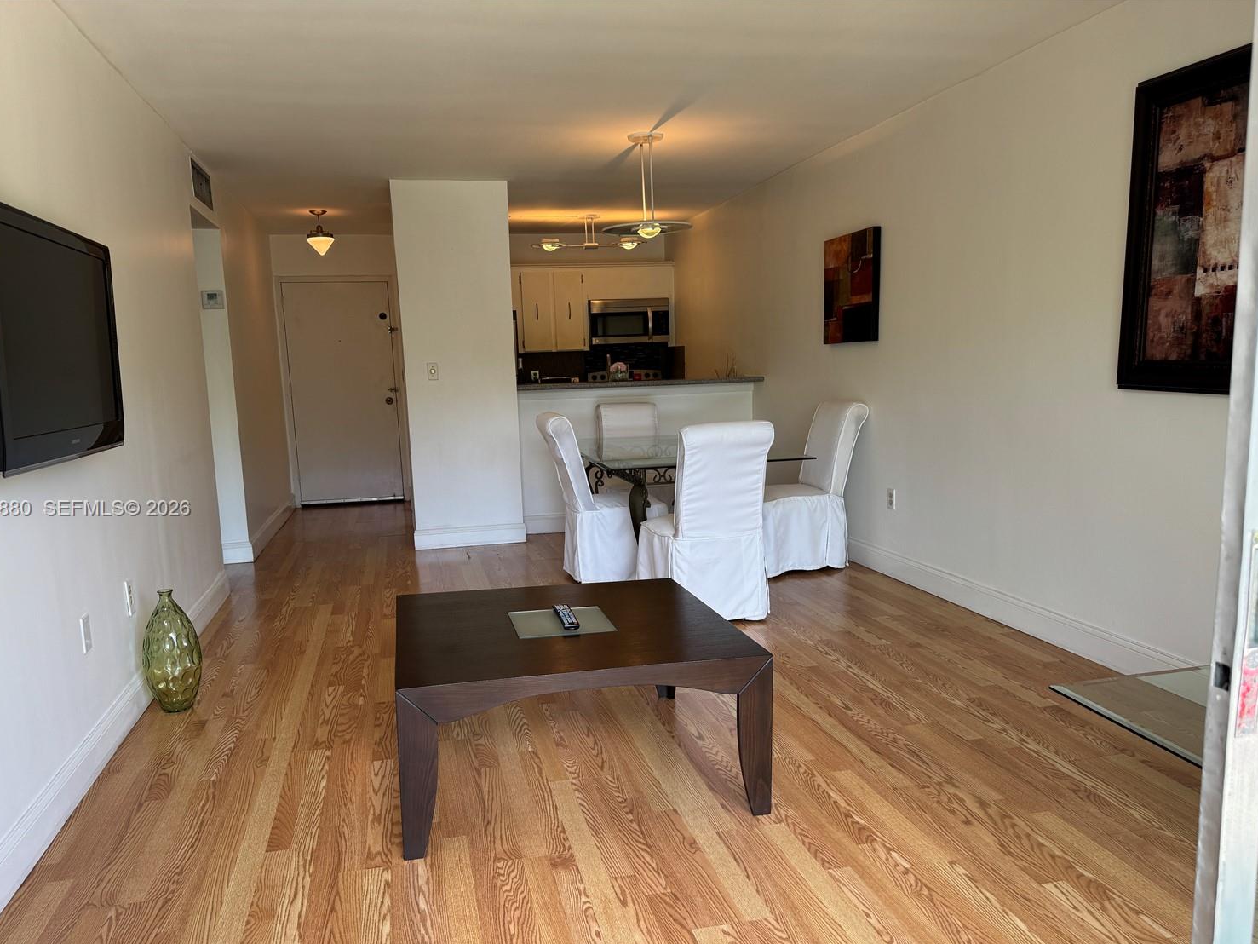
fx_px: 945
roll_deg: +1.3
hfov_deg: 67.3
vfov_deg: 53.0
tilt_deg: -9.5
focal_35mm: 26
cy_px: 509
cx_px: 606
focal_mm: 6.76
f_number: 1.78
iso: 64
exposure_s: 1/121
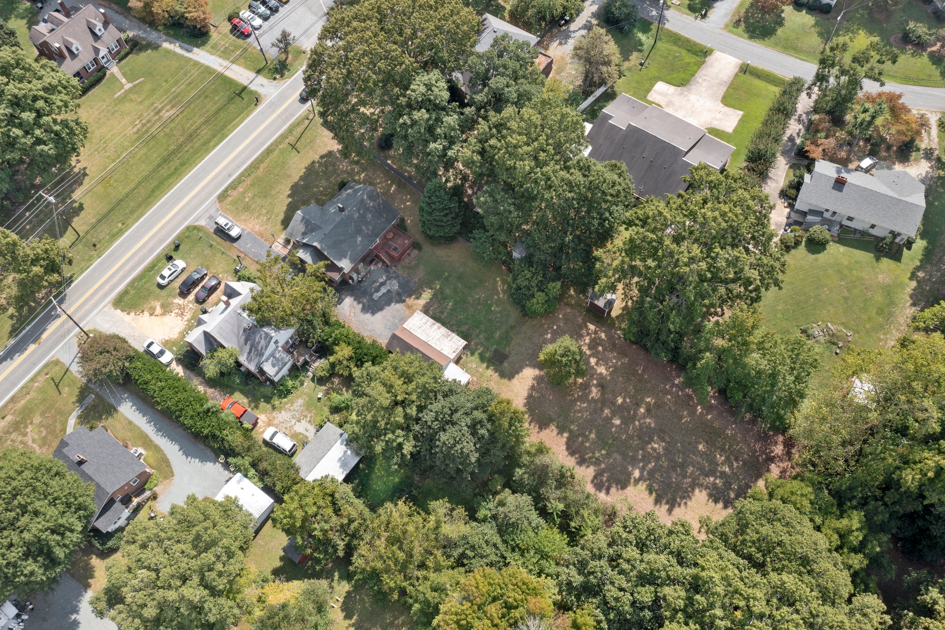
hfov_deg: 65.5
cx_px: 472
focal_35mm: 28
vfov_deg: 46.4
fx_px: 735
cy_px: 315
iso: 100
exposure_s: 1/200
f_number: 5
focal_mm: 10.26
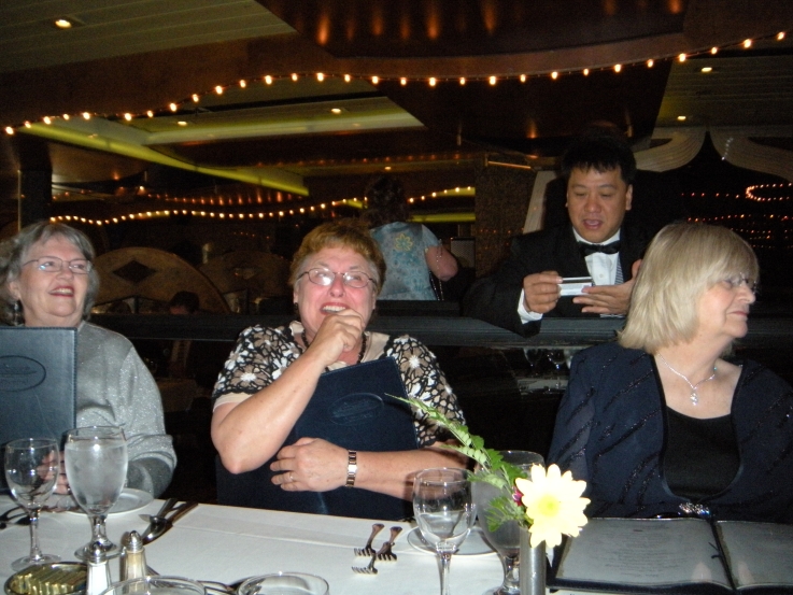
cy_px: 298
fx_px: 802
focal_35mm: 35
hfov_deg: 52.6
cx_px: 396
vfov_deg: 40.7
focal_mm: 5.9
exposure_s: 1/60
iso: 400
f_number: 3.8
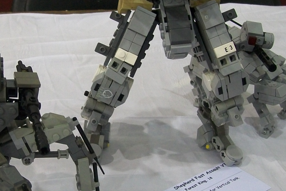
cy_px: 107
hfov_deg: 27.3
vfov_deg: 18.7
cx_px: 70
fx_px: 580
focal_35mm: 73
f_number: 2.7
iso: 160
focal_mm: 6
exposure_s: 1/30
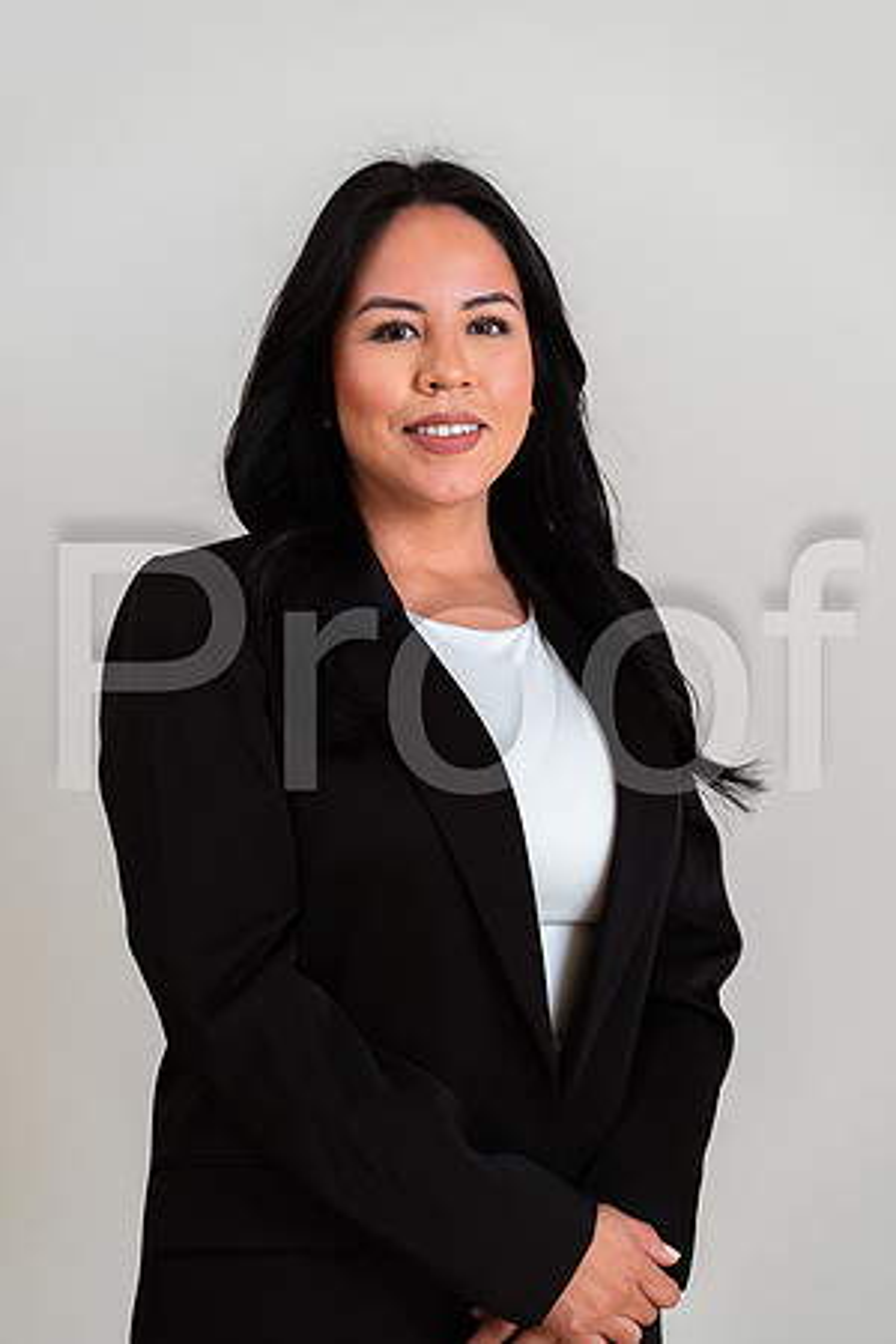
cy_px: 672
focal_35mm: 85
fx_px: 3173
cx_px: 448
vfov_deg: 23.9
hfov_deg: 16.1
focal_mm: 85
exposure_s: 1/160
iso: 50
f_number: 2.5
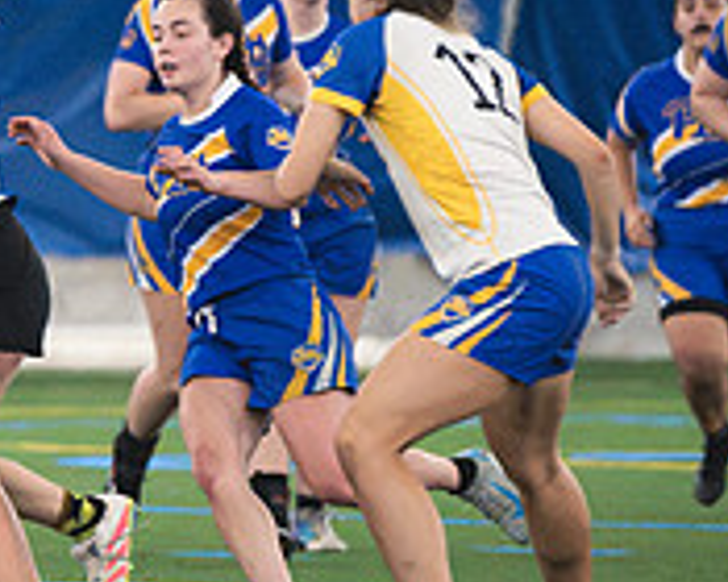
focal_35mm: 932
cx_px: 33
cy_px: 166
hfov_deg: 2.1
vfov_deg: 1.7
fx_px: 20081
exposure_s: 1/640
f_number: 2.8
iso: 12800
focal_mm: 200
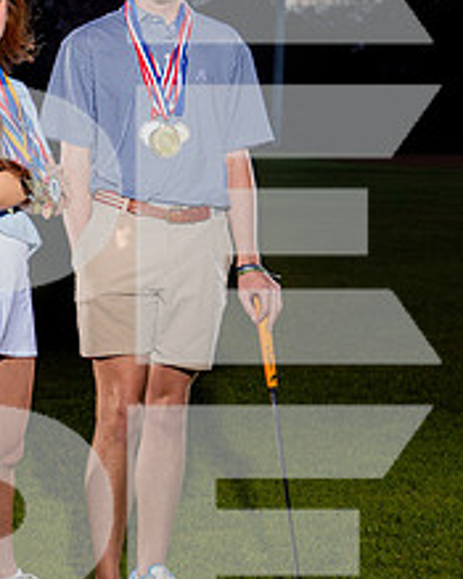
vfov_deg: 16.4
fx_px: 2005
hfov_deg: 12.5
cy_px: 226
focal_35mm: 117
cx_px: -233
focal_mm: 47
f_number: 4
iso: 200
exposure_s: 1/250
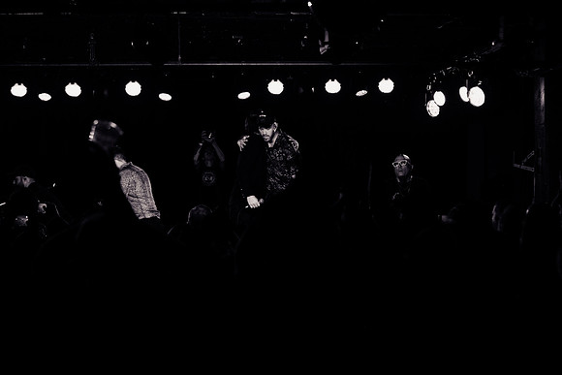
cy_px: 188
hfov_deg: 20.2
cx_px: 238
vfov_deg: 13.6
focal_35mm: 101
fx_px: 1574
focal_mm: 83
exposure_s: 1/250
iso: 640
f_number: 3.5
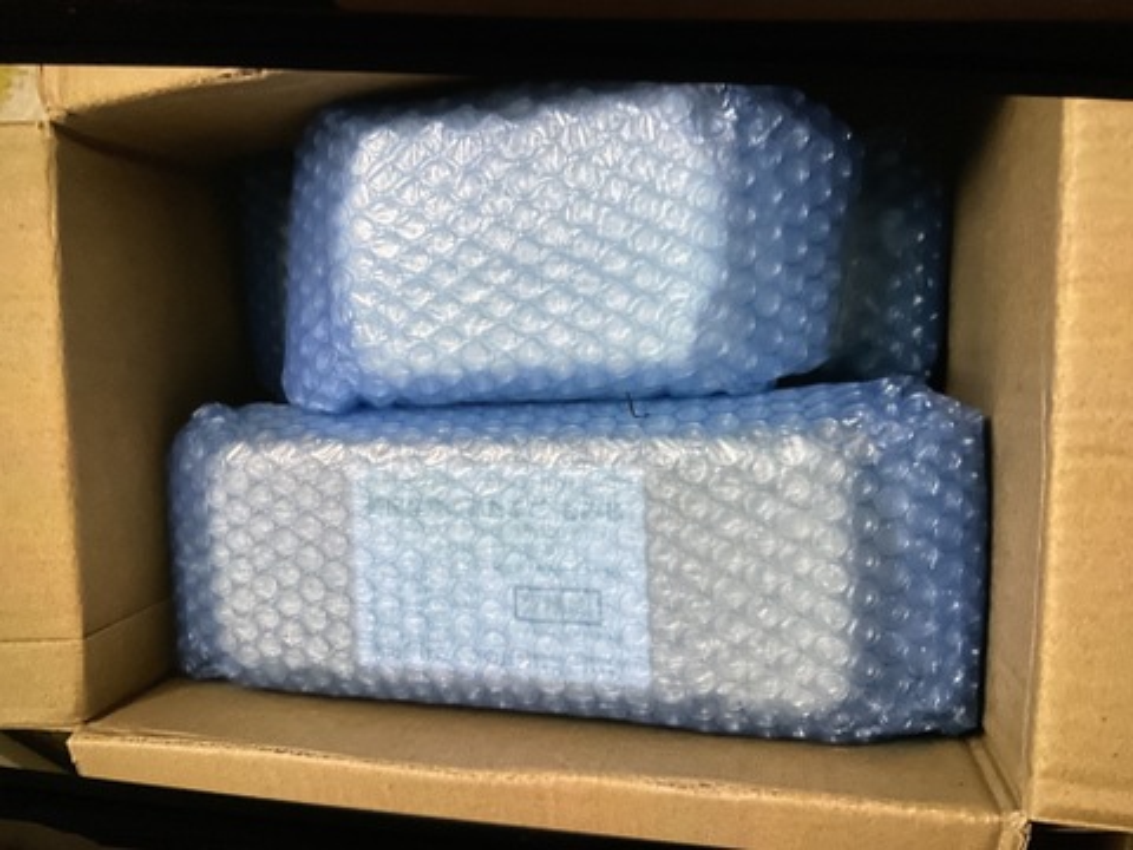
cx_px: 566
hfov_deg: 61.7
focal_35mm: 29
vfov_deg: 48.2
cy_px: 425
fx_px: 949
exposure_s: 1/60
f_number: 1.8
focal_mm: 3
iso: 100
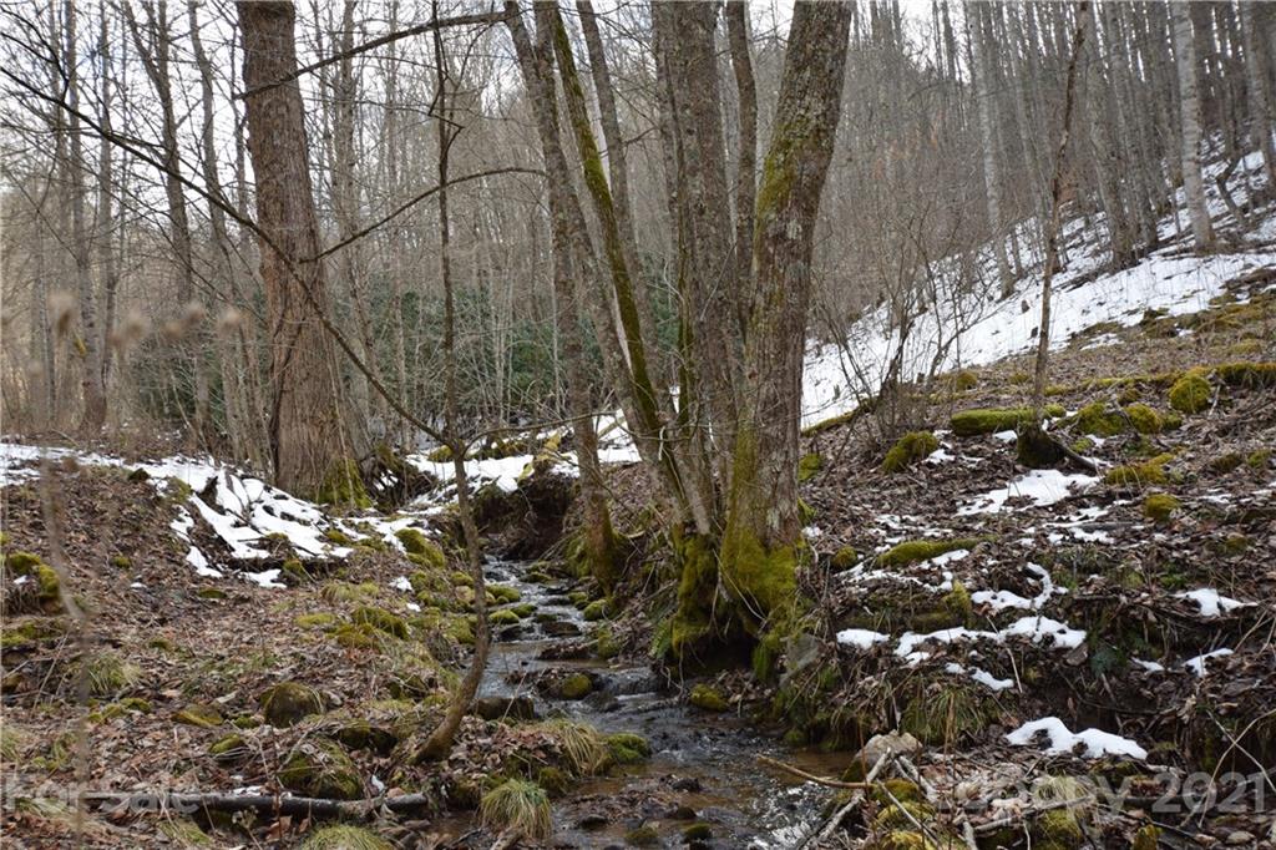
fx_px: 1276
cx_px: 638
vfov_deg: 36.8
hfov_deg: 53.1
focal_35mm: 36
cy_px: 425
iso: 400
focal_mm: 24
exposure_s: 1/200
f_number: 7.1
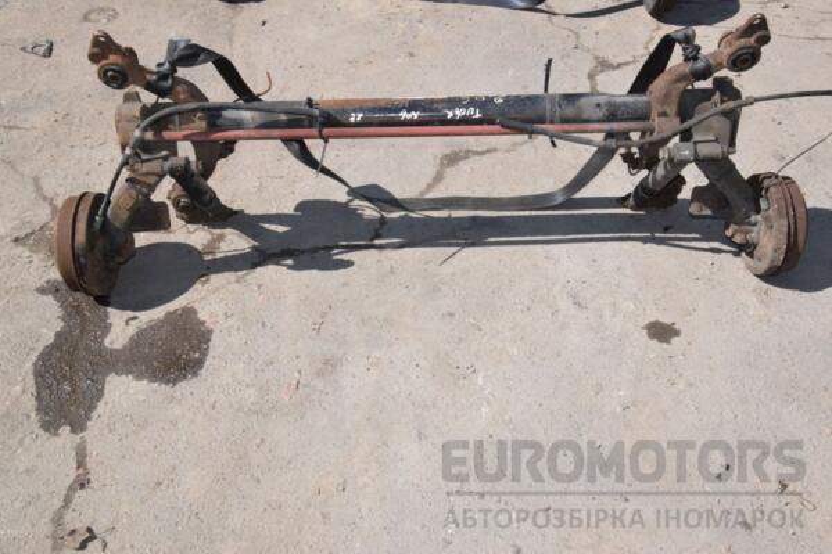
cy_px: 277
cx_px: 416
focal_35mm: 39
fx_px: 901
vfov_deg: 34.2
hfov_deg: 49.6
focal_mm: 26
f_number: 25
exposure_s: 1/200
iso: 800
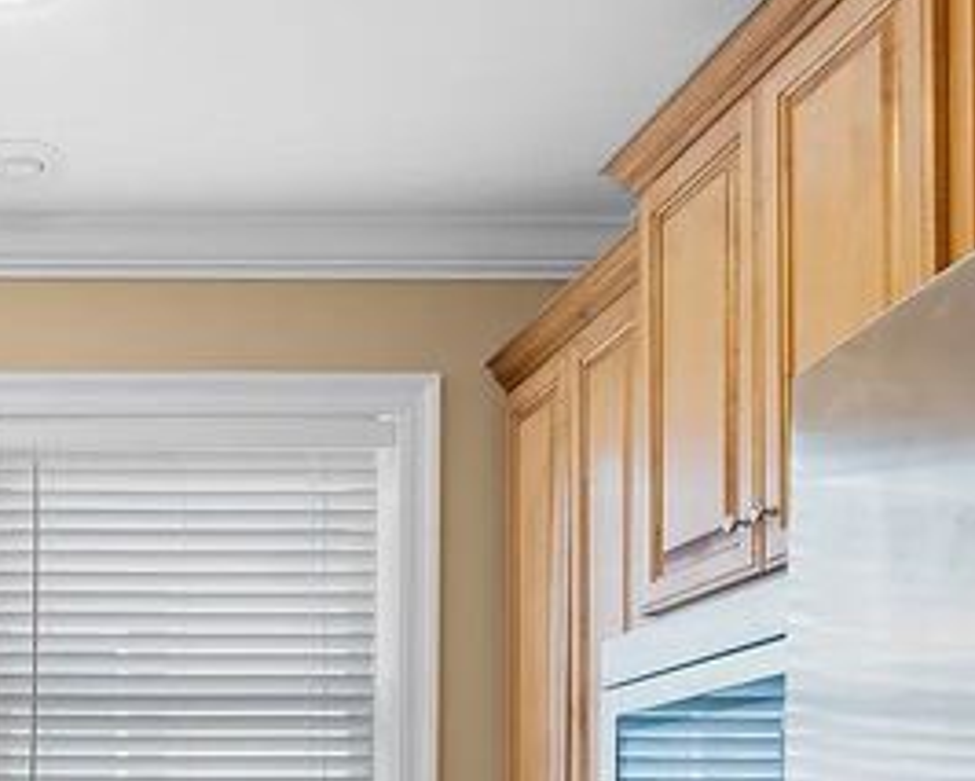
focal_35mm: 47
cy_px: 869
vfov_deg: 28.9
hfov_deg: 35.0
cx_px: -48
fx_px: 1357
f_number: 8
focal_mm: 13
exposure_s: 1/20
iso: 400
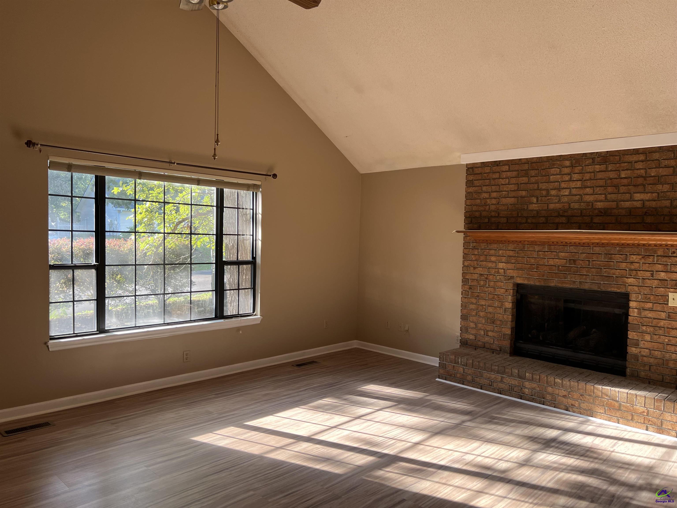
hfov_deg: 67.3
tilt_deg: -2.2
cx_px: 338
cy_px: 254
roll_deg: -1.2
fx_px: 508
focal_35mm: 26
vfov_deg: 53.1
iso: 50
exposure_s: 1/131
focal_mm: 5.7
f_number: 1.5
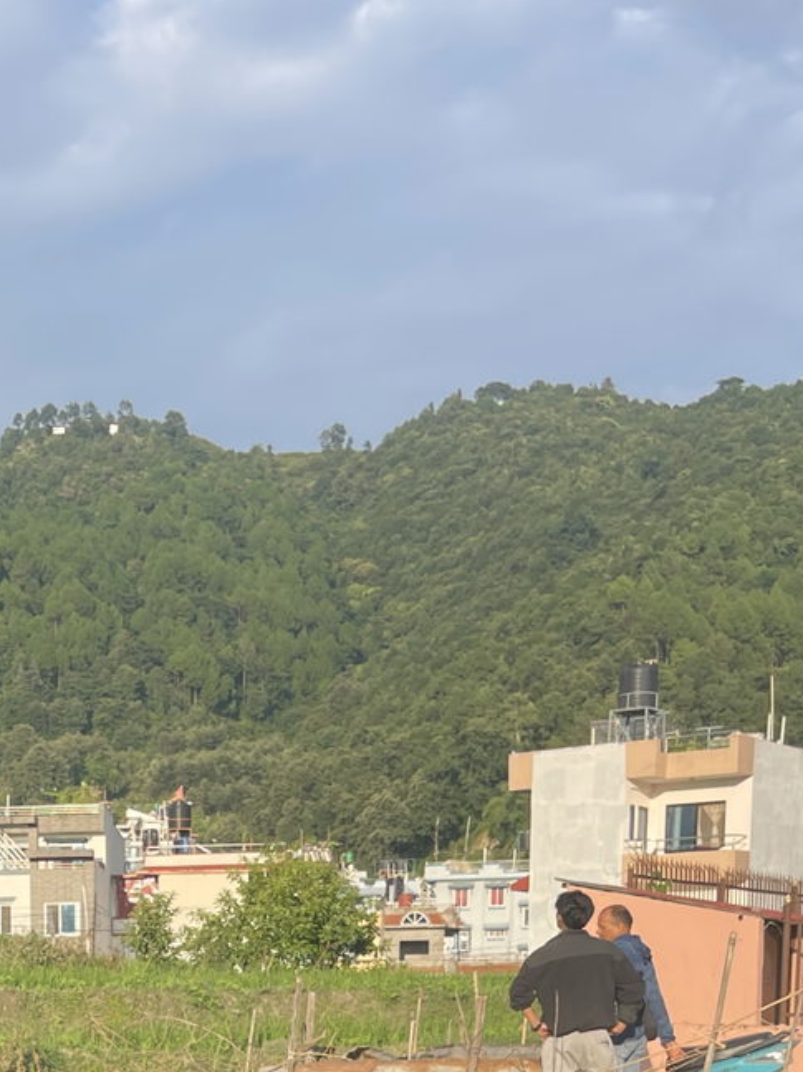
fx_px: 2042
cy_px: 1403
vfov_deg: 25.3
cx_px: 68
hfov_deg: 21.7
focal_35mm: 66
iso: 32
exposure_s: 1/994
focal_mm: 5.1
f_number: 1.6
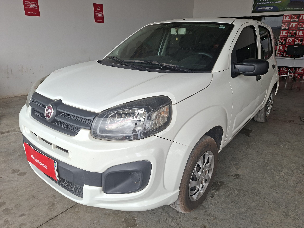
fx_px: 202
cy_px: 114
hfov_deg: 73.9
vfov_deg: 58.9
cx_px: 152
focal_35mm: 23
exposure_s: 1/296
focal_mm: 5.54
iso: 50
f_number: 1.8
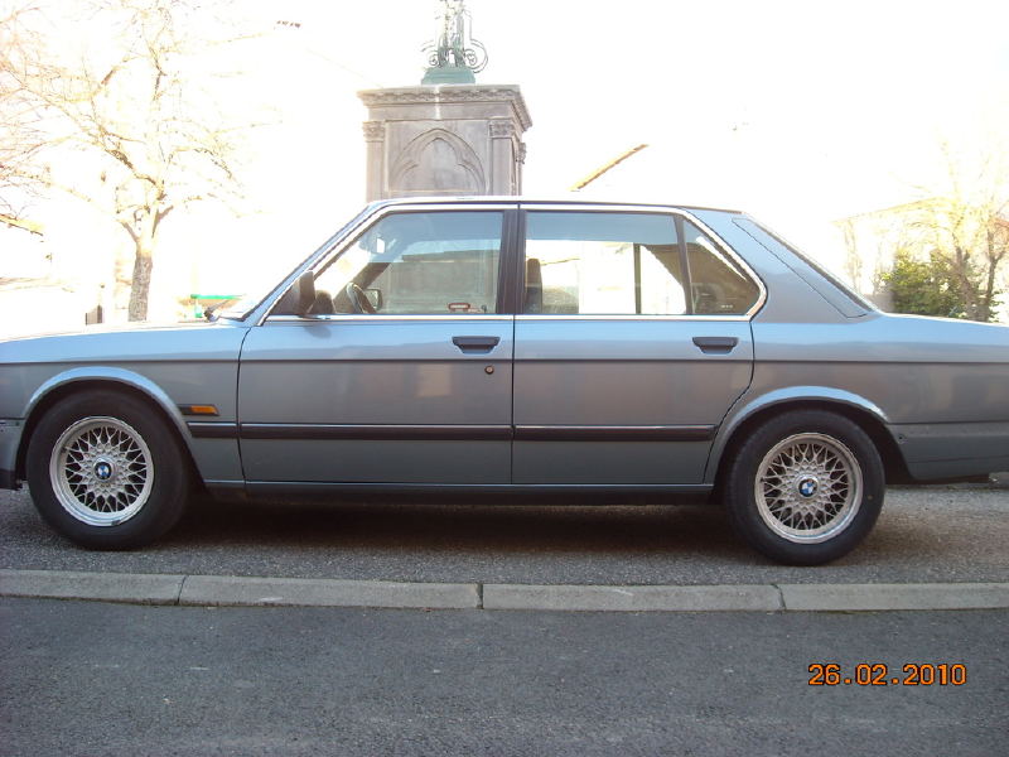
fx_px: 1020
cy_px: 378
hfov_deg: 52.6
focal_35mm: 35
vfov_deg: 40.7
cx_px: 504
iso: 64
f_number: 2.8
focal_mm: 5.7
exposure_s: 1/54
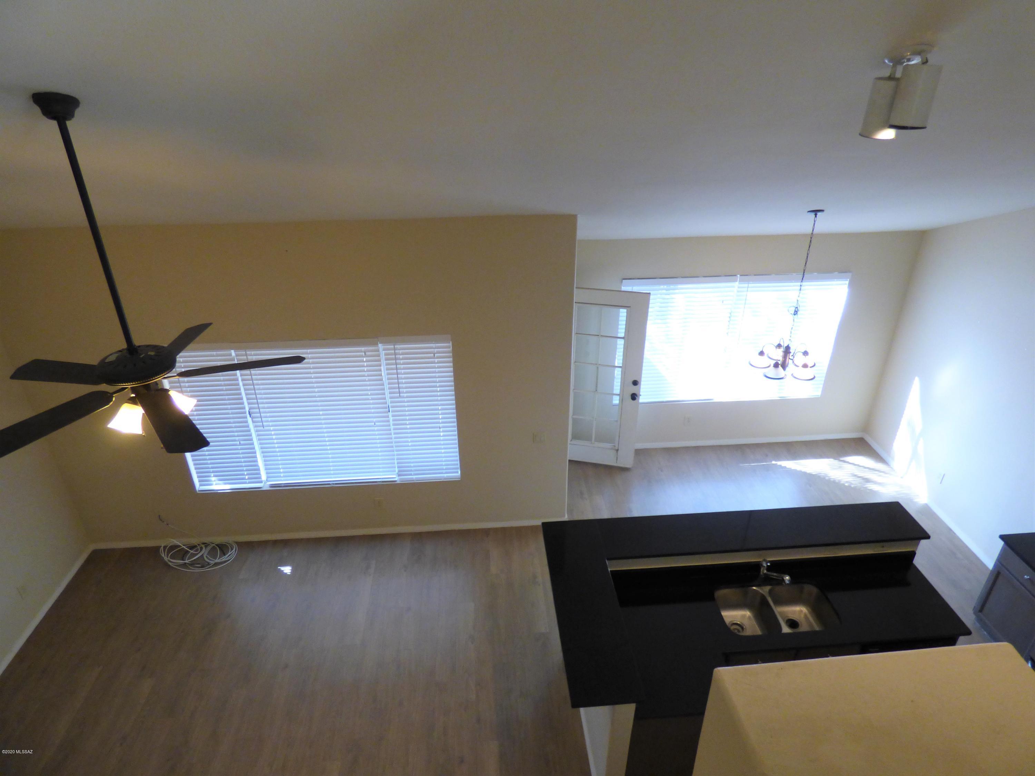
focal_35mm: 20
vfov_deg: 66.0
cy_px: 388
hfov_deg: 81.7
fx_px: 598
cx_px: 518
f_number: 2.8
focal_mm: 3.58
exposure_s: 1/60
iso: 250
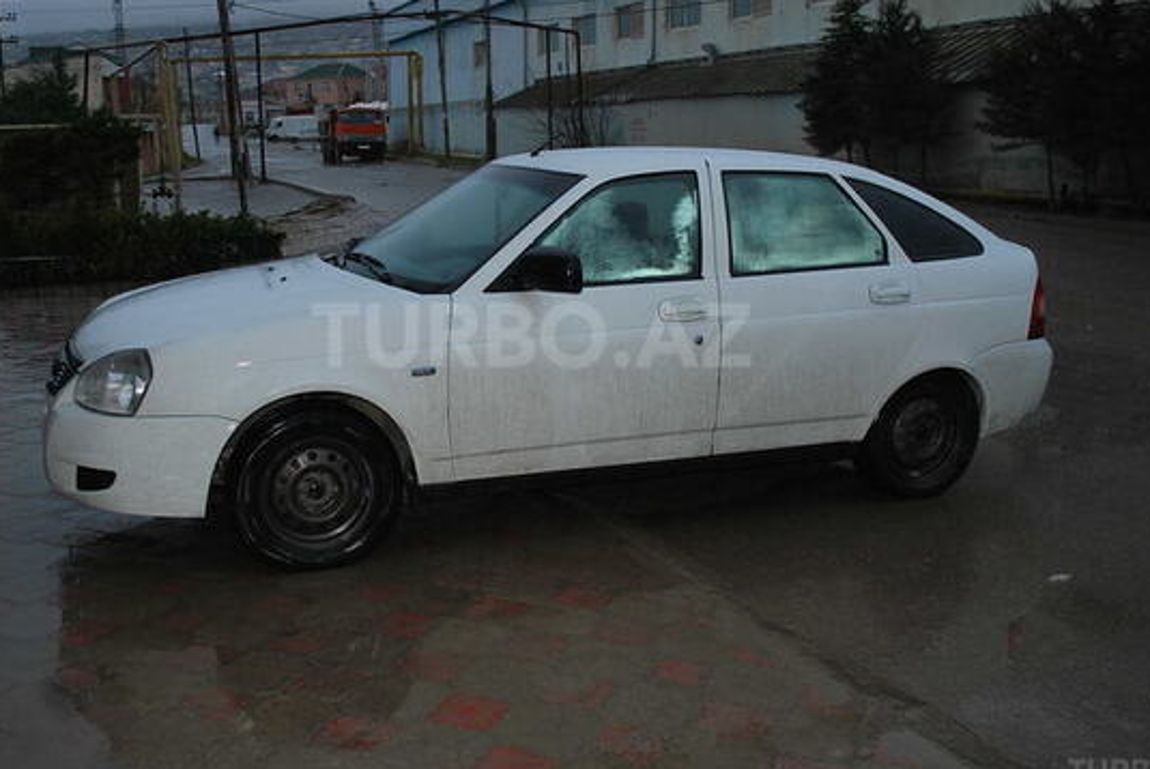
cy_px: 335
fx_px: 1183
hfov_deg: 51.8
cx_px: 531
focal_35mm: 37
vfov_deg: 36.0
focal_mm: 20
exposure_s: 1/60
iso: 200
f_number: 3.8
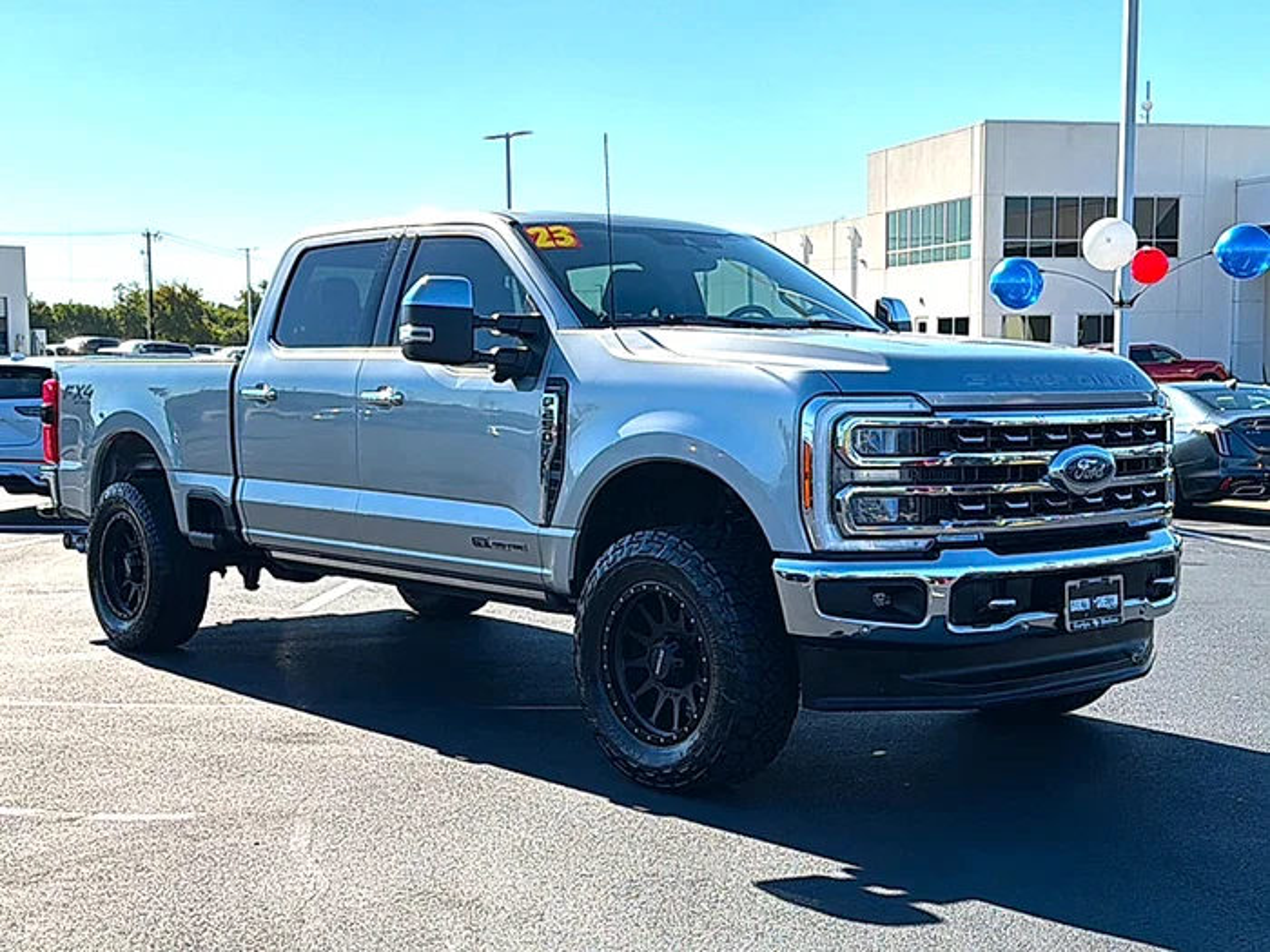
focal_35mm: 37
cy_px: 476
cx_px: 635
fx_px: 1357
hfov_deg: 50.1
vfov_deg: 38.7
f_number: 1.78
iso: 80
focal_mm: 6.76
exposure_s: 1/3584
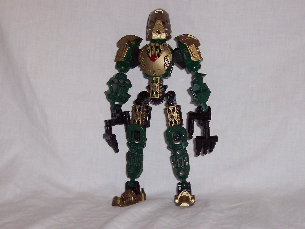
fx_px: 731
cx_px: 152
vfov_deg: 17.8
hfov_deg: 23.6
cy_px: 114
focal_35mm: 83
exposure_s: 1/90
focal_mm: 12.8
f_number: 4
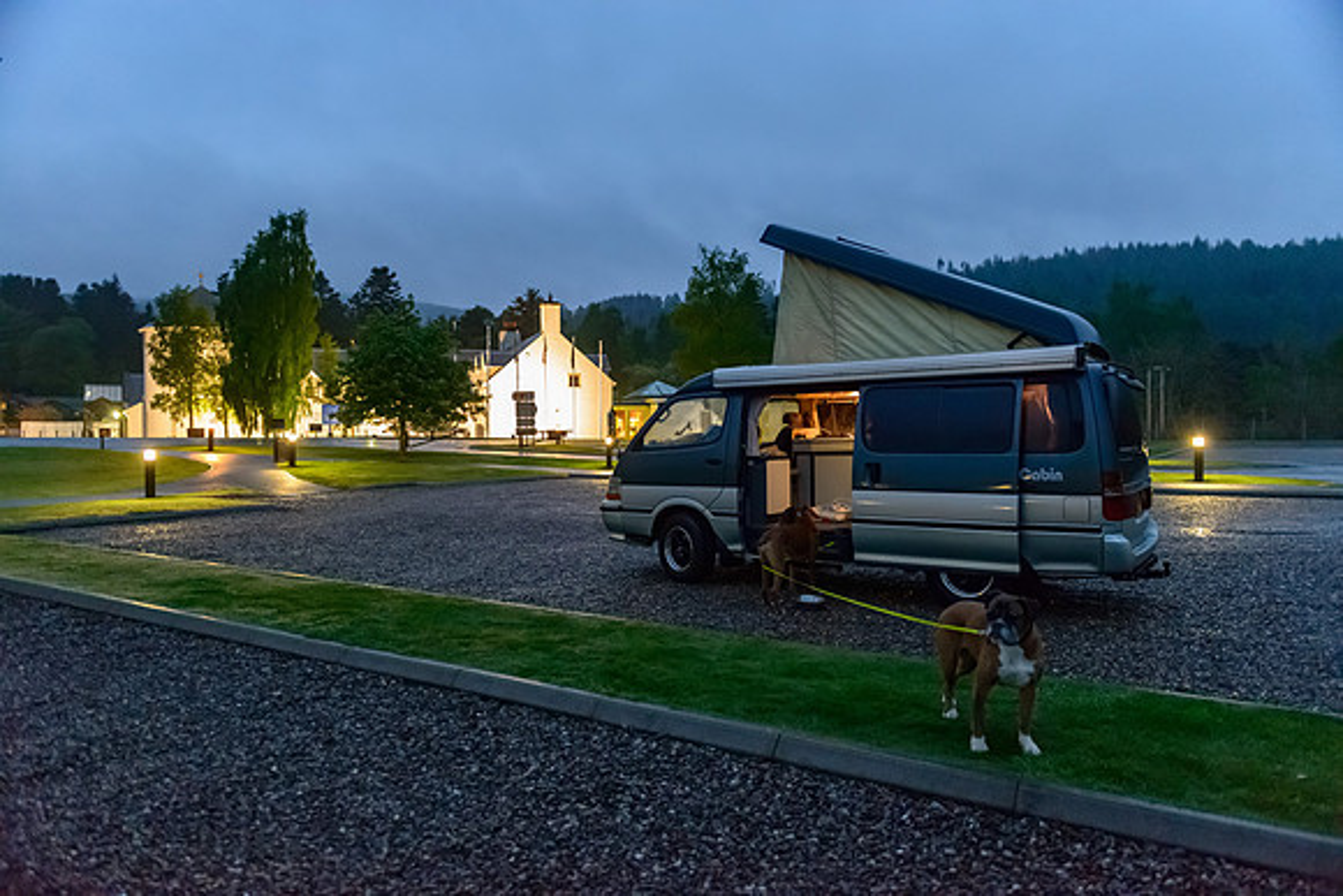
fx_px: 896
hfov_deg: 73.7
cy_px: 448
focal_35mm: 24
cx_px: 672
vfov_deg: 53.2
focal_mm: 24
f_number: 2.8
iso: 6400
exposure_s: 1/15
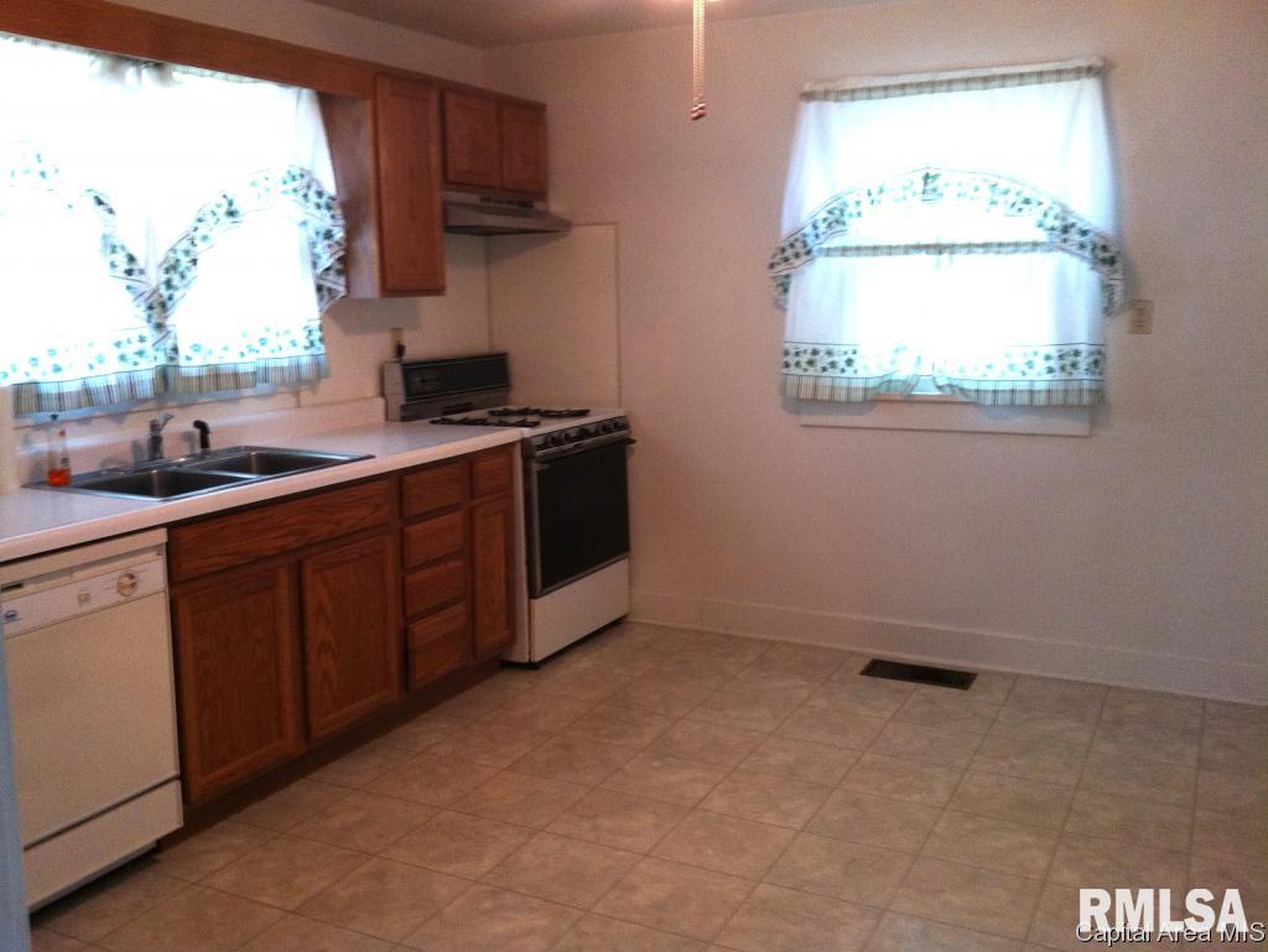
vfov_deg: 40.7
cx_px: 634
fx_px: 1283
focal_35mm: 35
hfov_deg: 52.6
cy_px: 476
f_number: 2.8
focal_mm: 3.85
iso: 200
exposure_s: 1/15
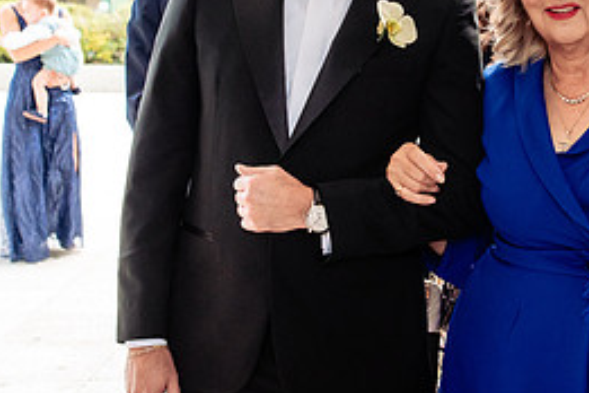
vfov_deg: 15.0
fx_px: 1472
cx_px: 397
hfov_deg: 22.5
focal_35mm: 90
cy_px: 25
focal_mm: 35
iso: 800
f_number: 5
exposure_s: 1/200
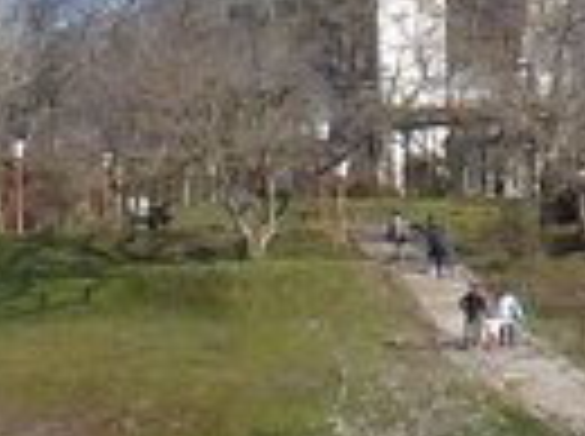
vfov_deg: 4.5
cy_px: -261
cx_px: 396
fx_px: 5465
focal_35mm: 324
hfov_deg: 6.1
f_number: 5.6
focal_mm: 7.2
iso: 200
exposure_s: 1/400
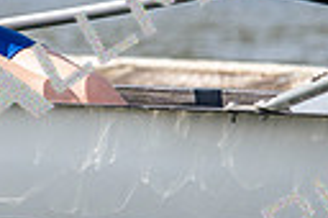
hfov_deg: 1.2
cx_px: -269
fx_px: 15860
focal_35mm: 1743
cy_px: -76
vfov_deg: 0.8
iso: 200
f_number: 6.3
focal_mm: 385
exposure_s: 1/1600
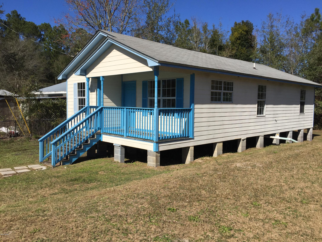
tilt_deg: -4.3
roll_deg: -0.2
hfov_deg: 61.7
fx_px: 270
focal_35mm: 29
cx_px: 161
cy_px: 121
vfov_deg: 48.2
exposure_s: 1/3597
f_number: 2.2
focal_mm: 4.15
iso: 32
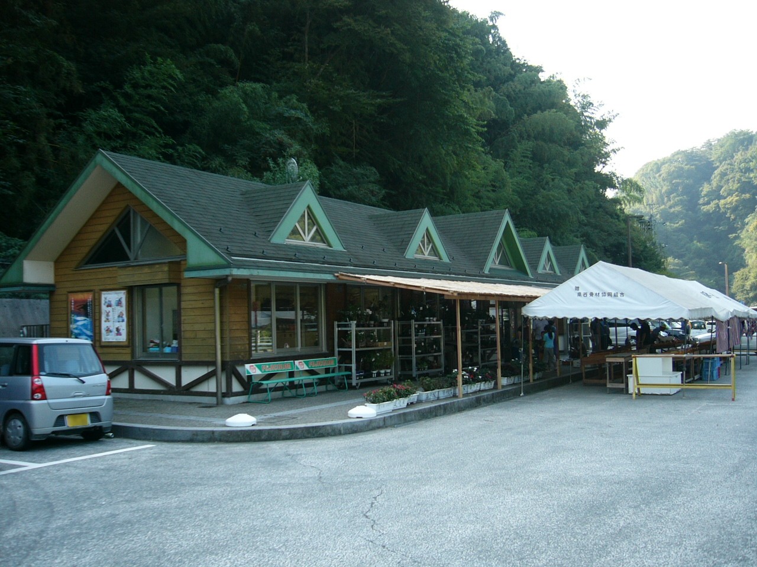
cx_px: 378
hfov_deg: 52.6
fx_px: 765
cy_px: 284
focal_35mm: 35
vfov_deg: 40.7
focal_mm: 5.8
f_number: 2.8
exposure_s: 1/125
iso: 50
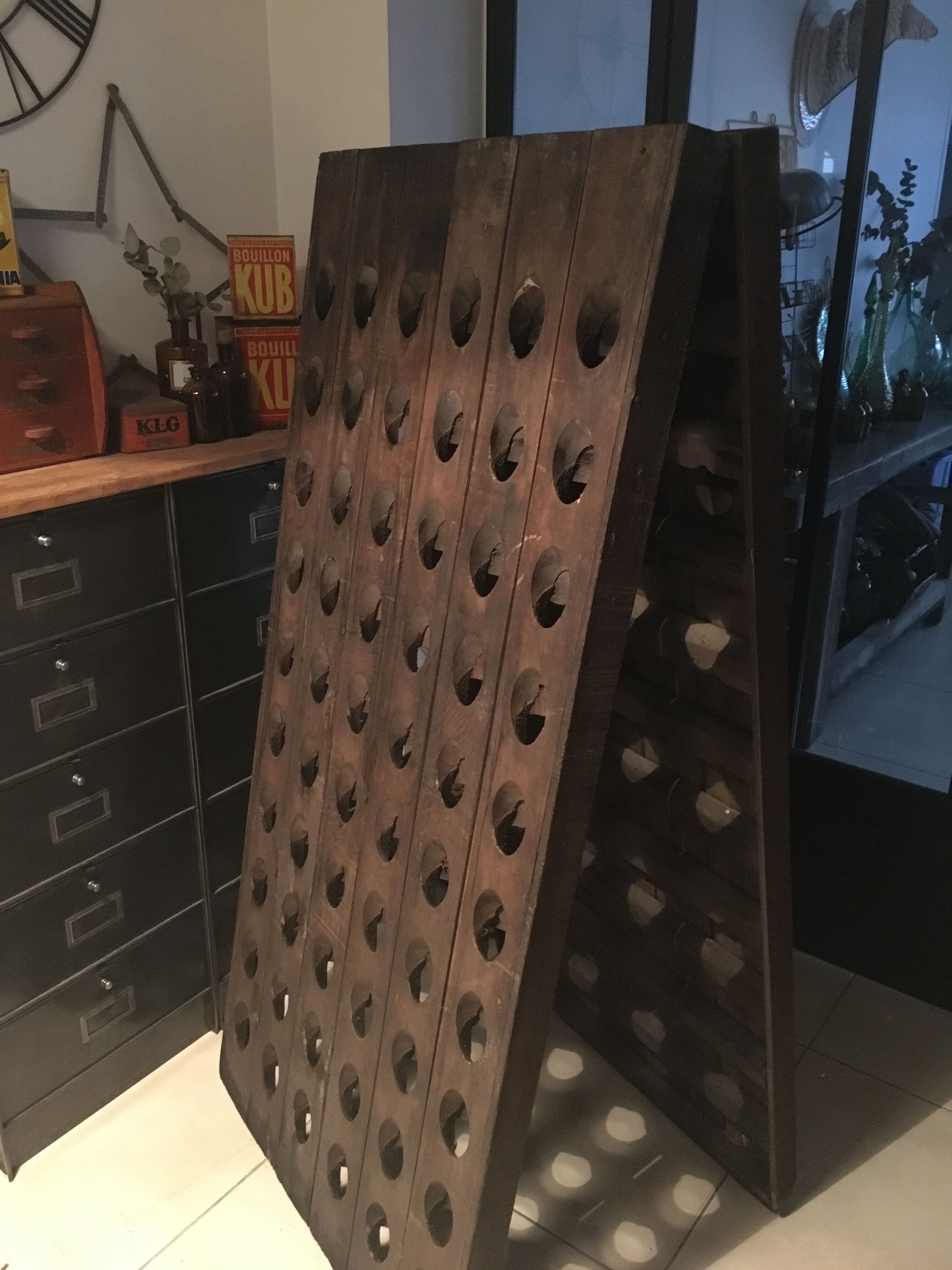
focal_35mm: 29
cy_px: 635
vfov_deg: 61.7
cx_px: 476
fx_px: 1063
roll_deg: -1.7
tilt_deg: -21.2
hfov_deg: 48.2
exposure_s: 1/17
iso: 800
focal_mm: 4.15
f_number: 2.2
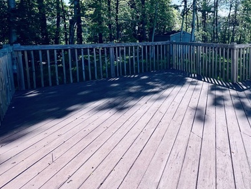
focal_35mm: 23
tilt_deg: -5.4
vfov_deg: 56.6
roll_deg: -0.3
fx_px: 167
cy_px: 53
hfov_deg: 65.7
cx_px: 208
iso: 32
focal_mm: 1.57
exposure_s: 1/661
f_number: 1.8
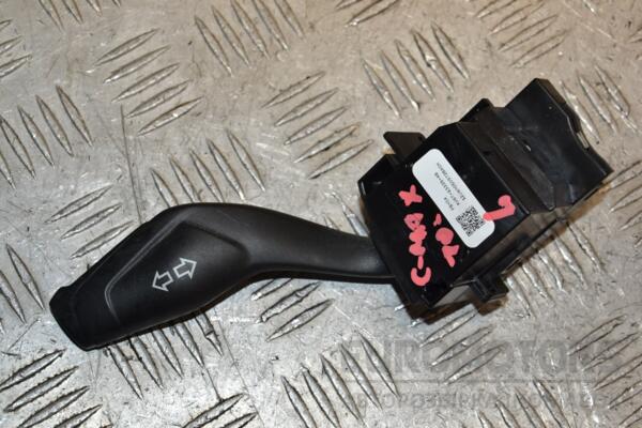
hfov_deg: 23.4
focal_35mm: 87
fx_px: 1551
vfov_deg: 15.7
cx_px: 321
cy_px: 214
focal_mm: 58
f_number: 7.1
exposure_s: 1/200
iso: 800
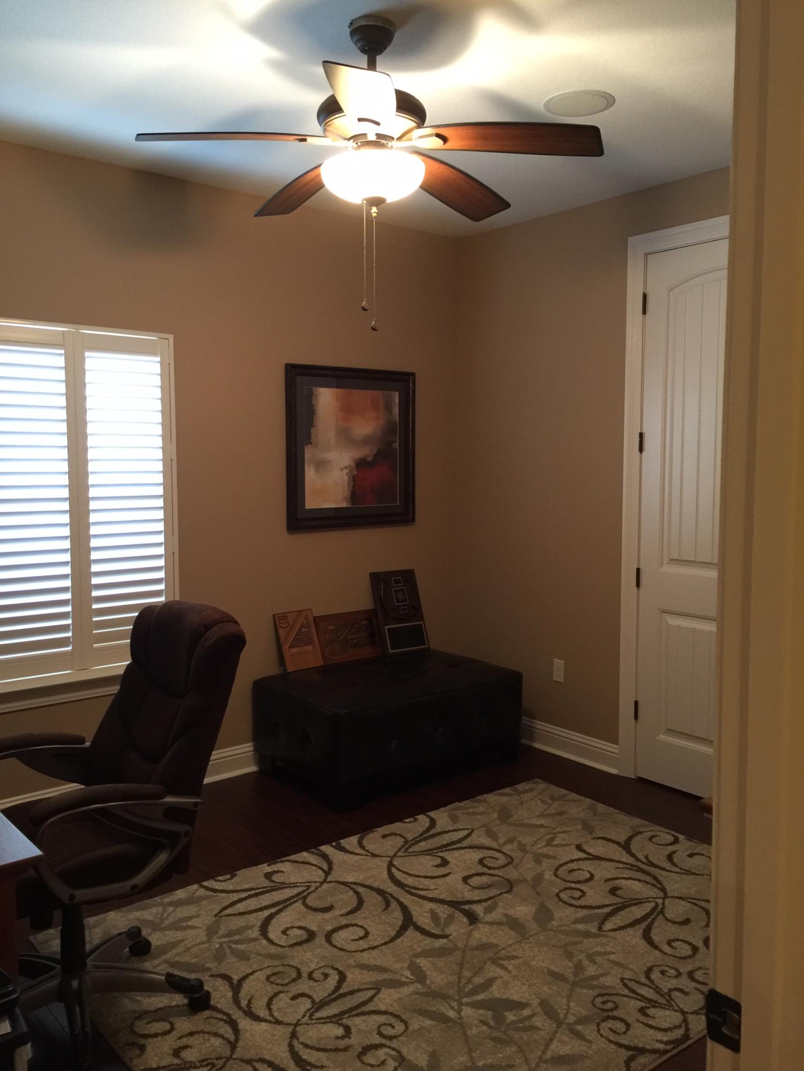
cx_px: 402
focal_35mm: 29
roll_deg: +0.8
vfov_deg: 61.7
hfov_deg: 48.2
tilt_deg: -4.4
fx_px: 898
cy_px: 536
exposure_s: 1/15
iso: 100
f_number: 2.2
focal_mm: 4.15
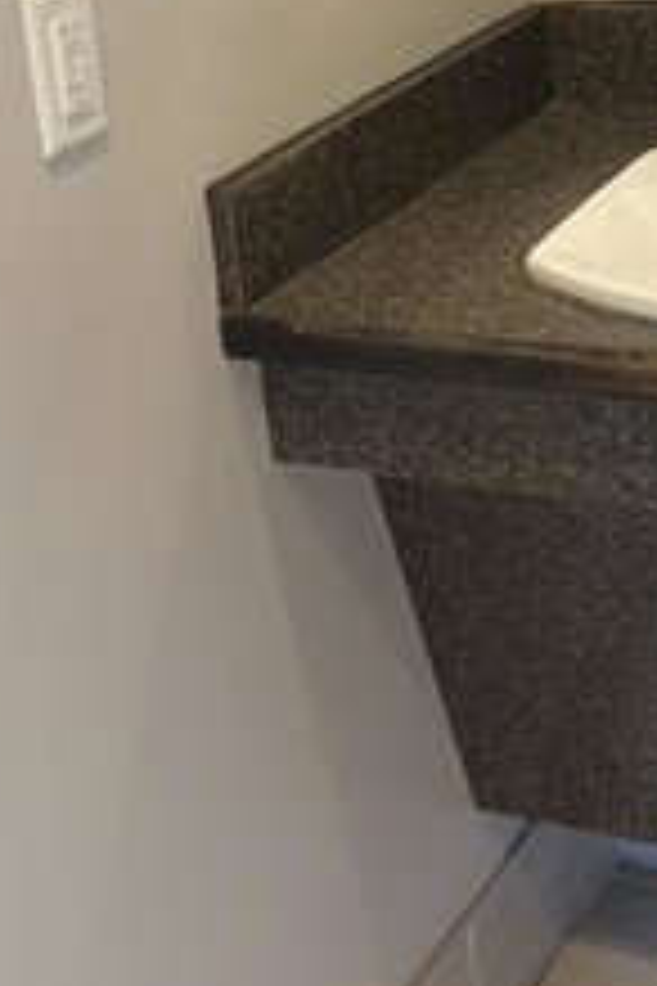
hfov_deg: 17.2
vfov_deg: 24.5
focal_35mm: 79
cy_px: 9
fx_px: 2162
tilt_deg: -12.6
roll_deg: +5.8
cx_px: 504
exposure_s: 1/60
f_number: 1.8
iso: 100
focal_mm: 4.25
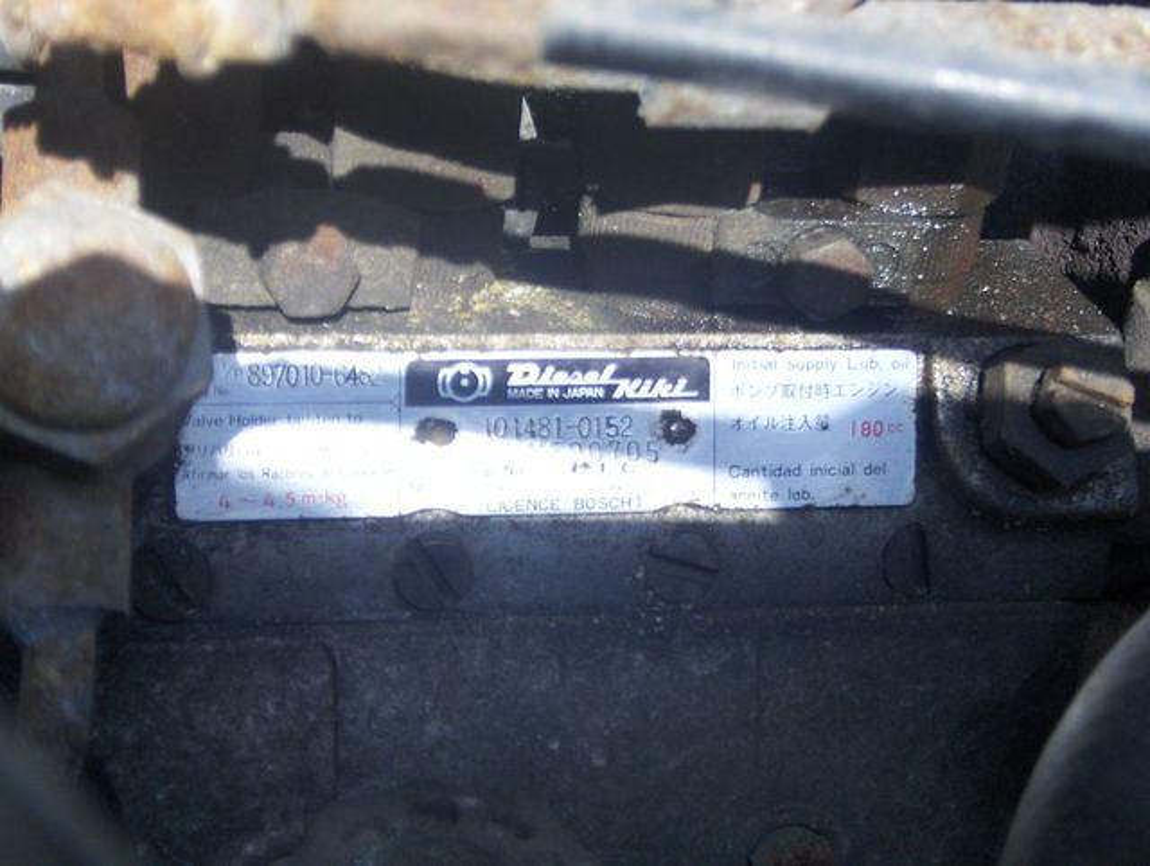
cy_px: 433
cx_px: 575
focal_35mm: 75
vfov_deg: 19.7
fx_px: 2495
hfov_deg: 26.0
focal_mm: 12
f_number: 3.9
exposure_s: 1/176
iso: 184
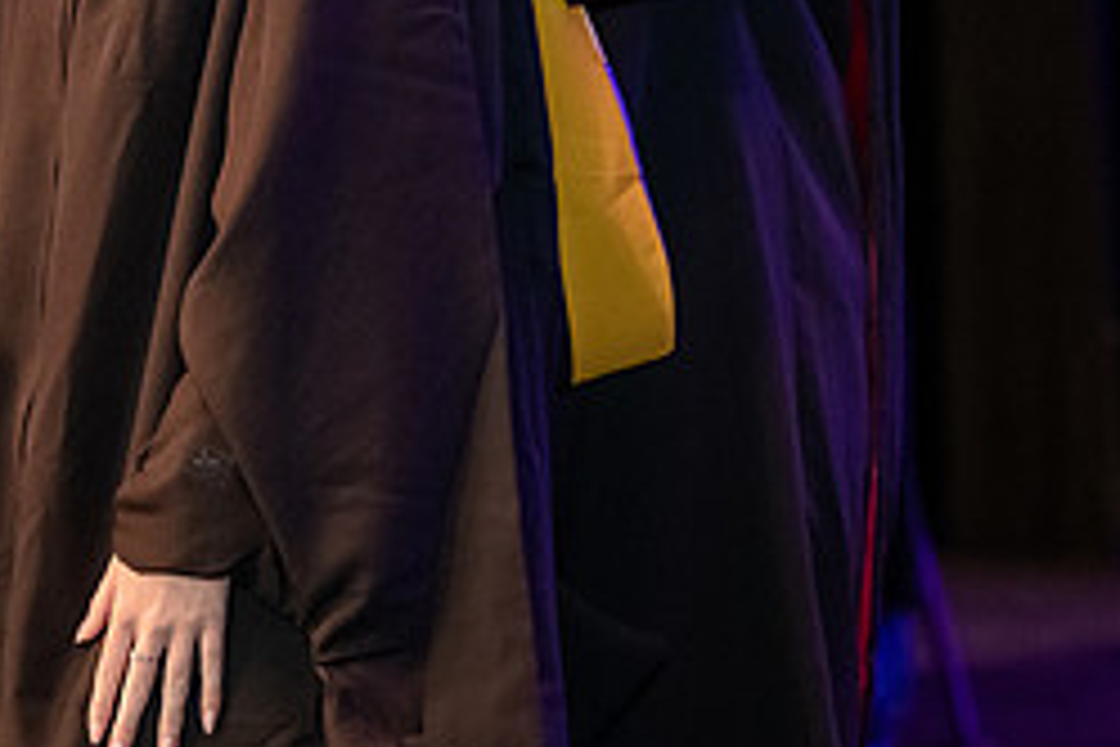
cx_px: 450
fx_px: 7404
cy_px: -52
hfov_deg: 8.6
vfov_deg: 5.8
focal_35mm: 238
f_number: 3.2
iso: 3200
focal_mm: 102
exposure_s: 1/200
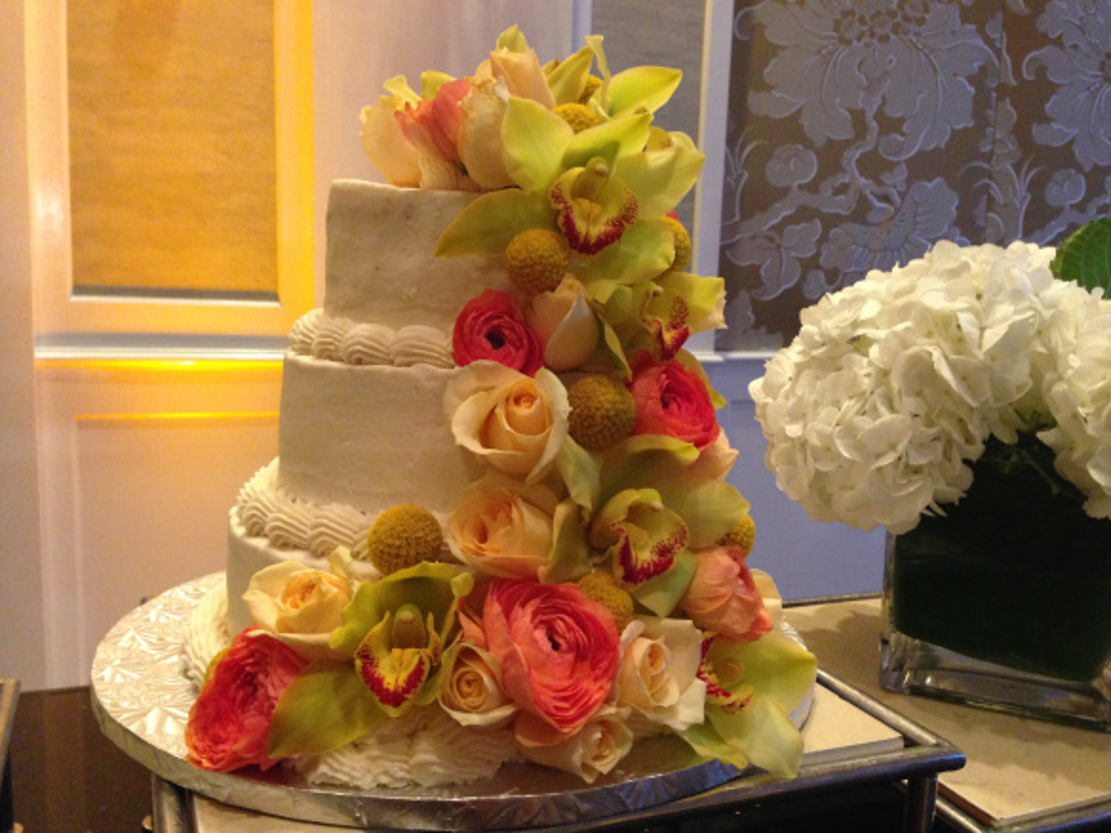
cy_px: 416
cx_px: 556
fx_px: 1059
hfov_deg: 55.4
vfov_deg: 42.9
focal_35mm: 33
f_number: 2.4
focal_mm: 4.12
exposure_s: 1/20
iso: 400
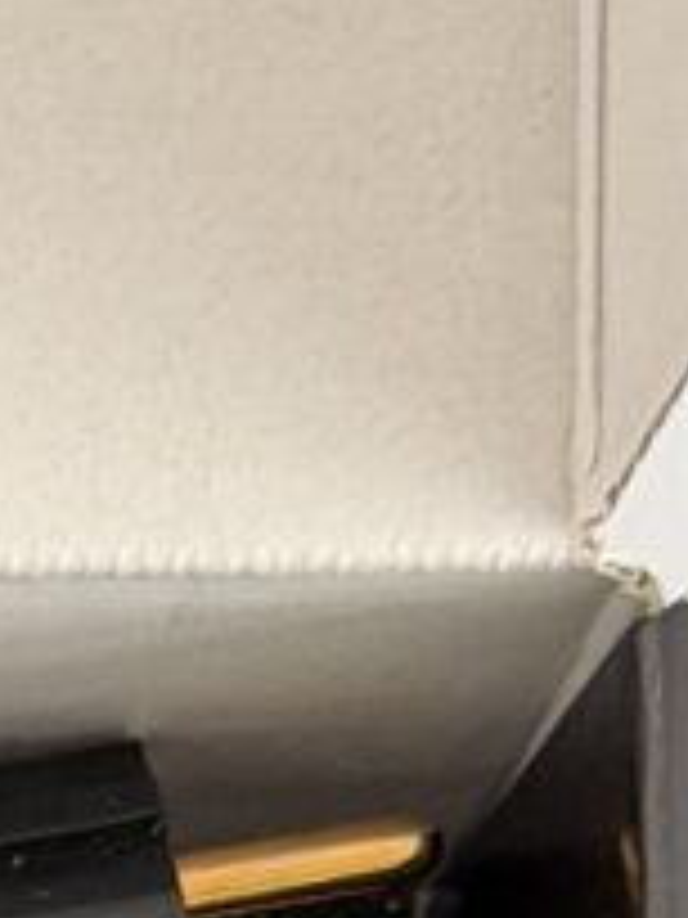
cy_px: 2876
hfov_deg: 4.0
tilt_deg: -85.1
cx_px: -1533
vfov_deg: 5.2
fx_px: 9567
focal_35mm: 361
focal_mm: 6.76
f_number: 1.78
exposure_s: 1/60
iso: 100
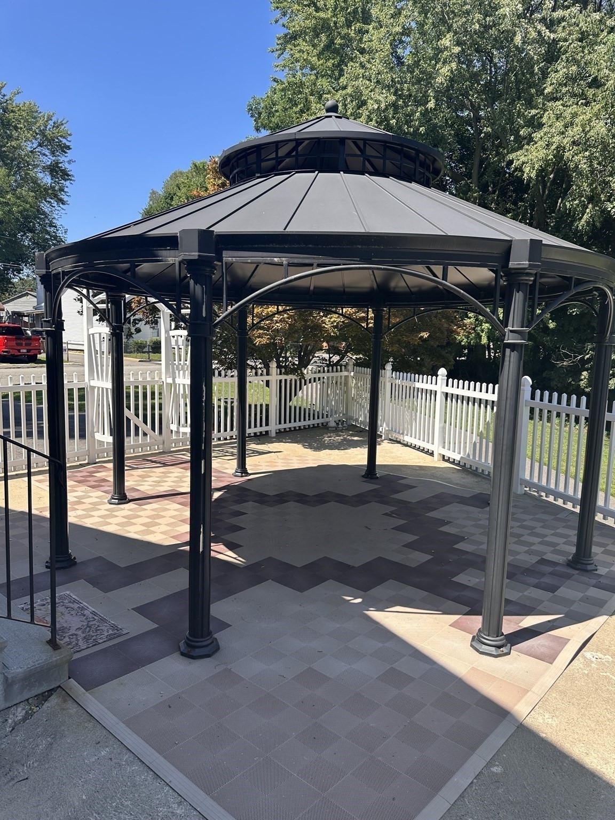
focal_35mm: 24
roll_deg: -2.7
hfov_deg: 56.8
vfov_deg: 71.6
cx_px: 308
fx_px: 569
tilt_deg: -6.8
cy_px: 410
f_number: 1.78
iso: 80
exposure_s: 1/2110
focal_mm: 6.86
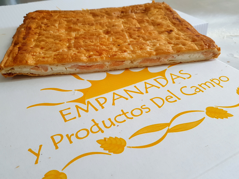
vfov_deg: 53.1
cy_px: 90
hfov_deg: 67.3
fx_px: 180
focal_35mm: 26
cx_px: 120
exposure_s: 1/50
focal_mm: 4.32
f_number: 1.5
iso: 160
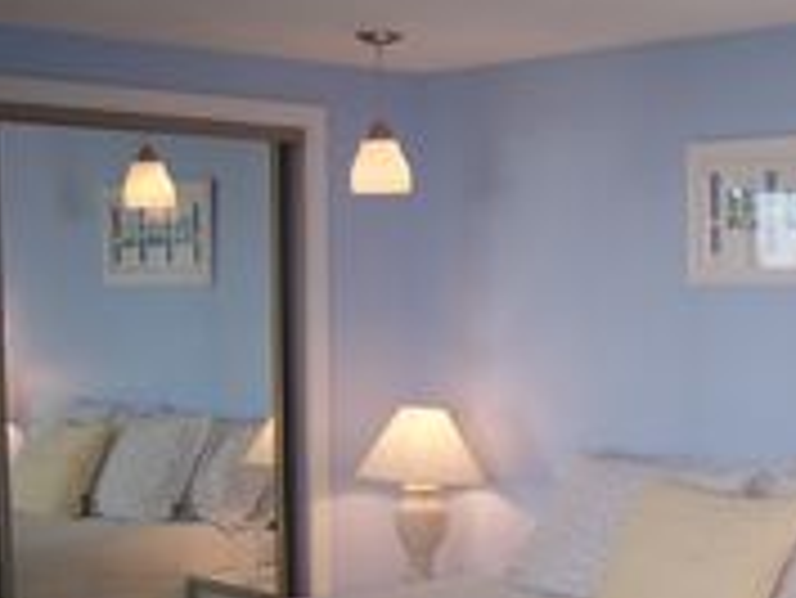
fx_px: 1864
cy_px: 571
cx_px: 751
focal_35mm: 81
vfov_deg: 17.9
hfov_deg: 23.3
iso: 100
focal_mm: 8
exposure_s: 1/90
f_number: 2.8
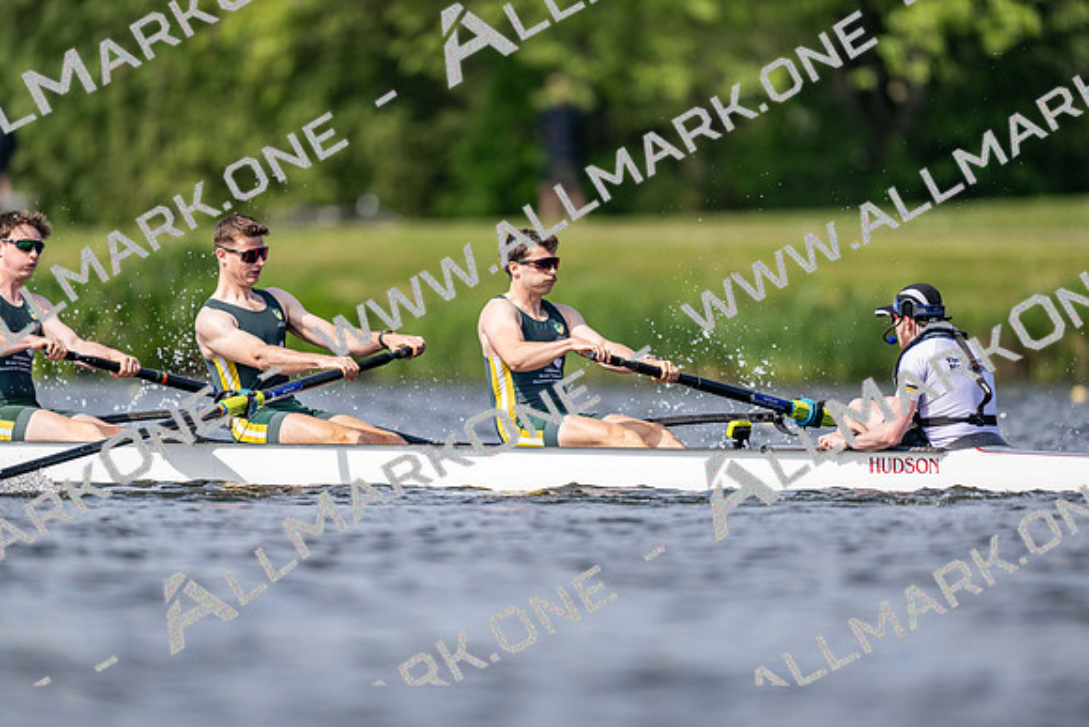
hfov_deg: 3.4
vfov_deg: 2.3
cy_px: 364
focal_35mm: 600
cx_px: 544
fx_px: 18153
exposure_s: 1/2500
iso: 280
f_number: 4
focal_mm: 600
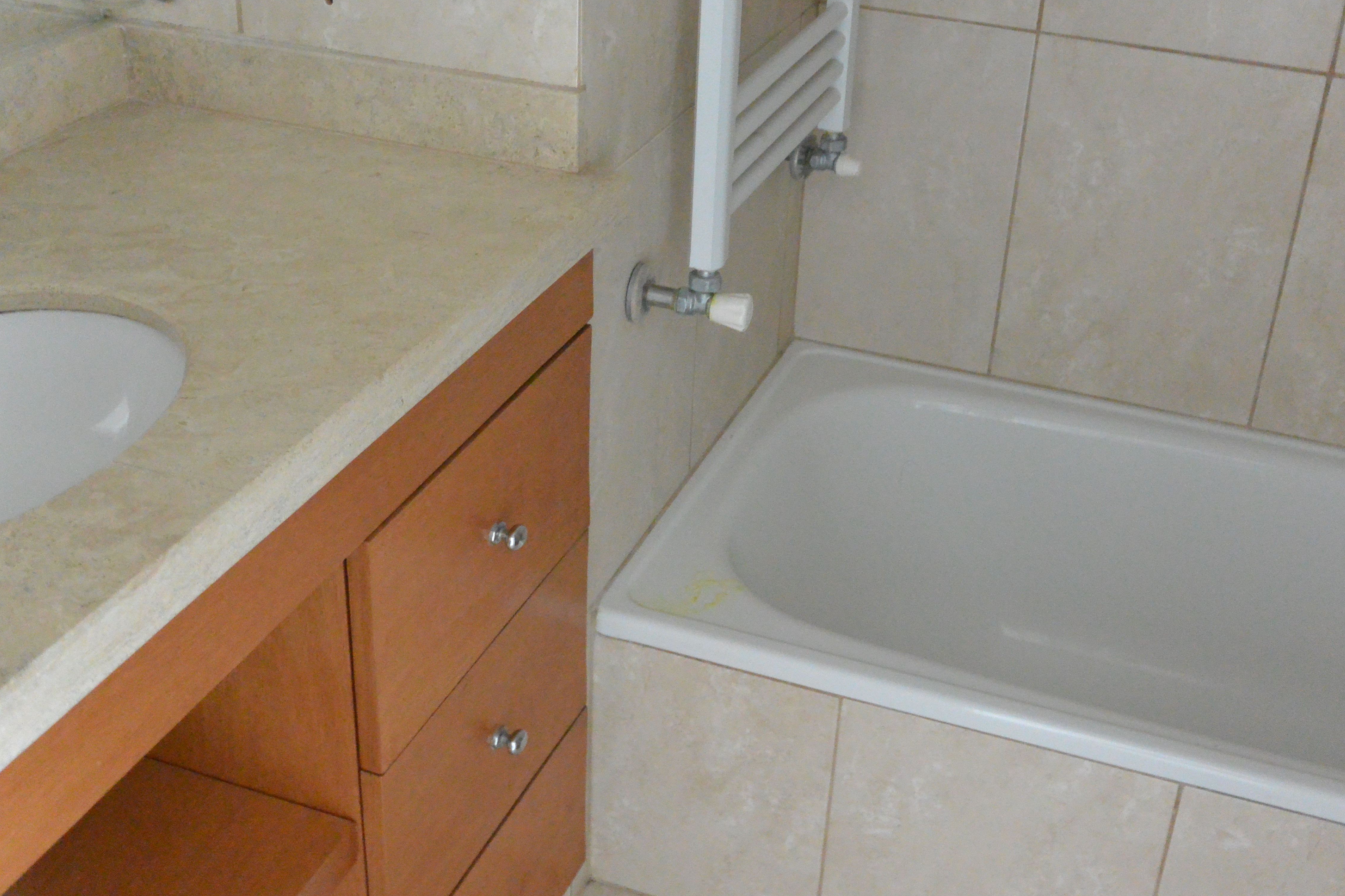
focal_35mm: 46
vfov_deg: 29.2
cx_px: 686
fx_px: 1718
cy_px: 445
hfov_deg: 42.7
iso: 3200
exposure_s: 1/5
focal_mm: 16.9
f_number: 4.5
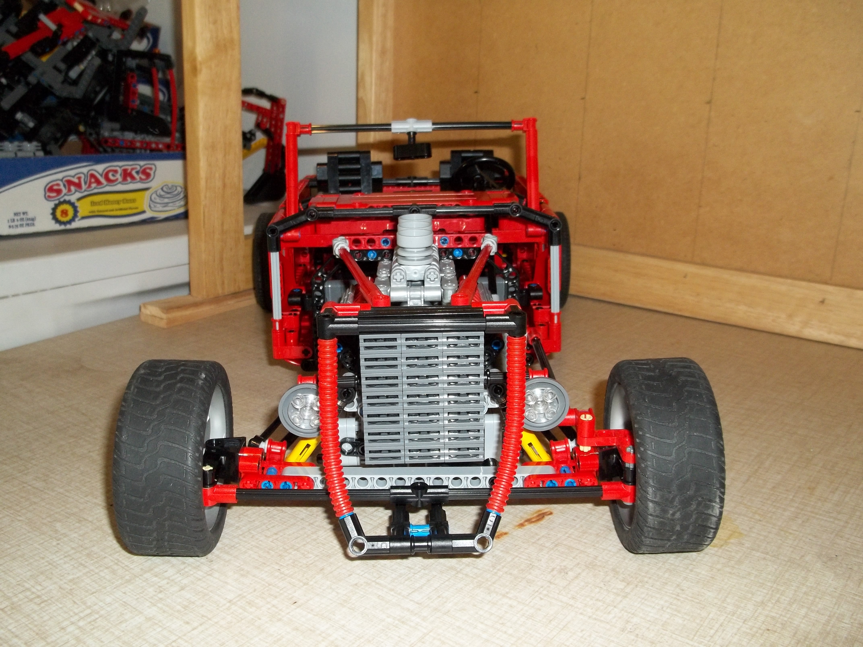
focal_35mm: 33
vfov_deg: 42.9
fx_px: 823
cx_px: 432
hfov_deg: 55.4
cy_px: 324
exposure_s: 1/30
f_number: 3.3
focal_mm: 5.9
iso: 160
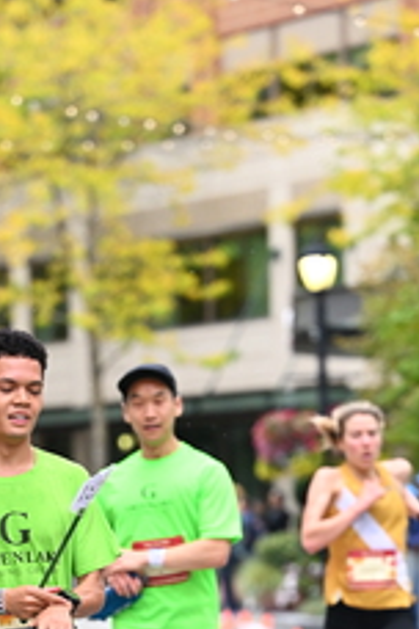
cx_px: 175
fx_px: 4260
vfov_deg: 8.4
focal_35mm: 244
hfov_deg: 5.6
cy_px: 623
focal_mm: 101
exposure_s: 1/1250
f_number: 2.8
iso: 1250
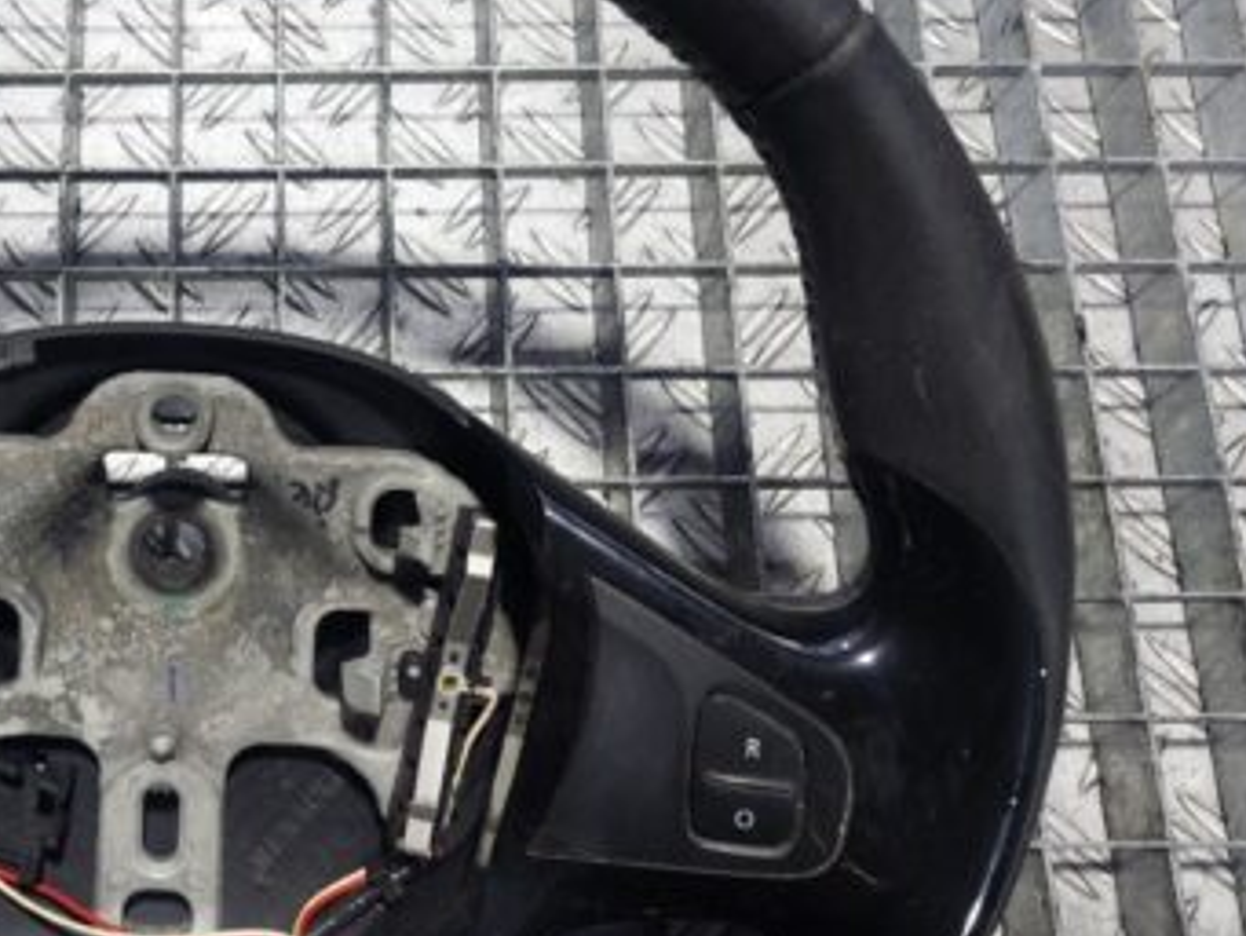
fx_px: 1584
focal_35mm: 44
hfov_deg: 41.1
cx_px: 248
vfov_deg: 32.9
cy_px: 431
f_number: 1.8
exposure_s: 1/50
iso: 200
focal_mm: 5.23
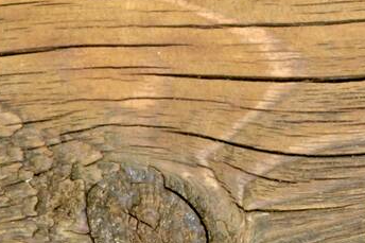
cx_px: 437
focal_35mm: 212
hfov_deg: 9.6
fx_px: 2148
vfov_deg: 6.5
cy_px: 90
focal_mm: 30
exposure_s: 1/5
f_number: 11
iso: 100
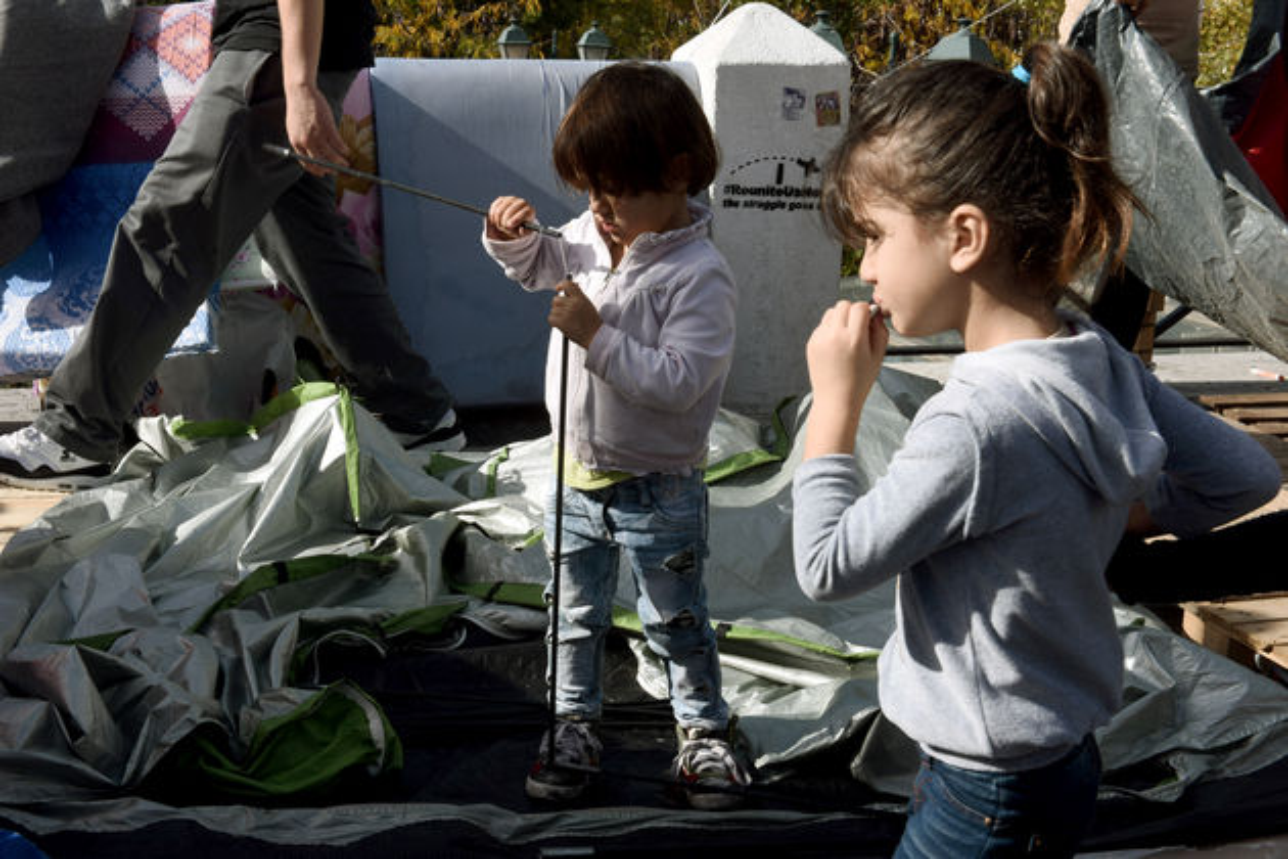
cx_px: 644
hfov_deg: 39.6
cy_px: 430
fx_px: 1789
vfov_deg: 27.0
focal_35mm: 50
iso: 400
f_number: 18
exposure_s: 1/250
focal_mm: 50
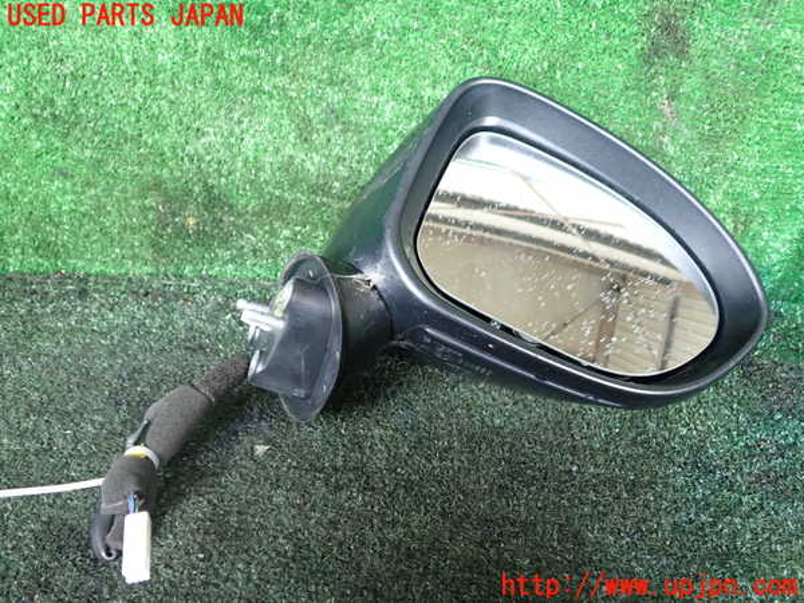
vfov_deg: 46.8
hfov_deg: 60.0
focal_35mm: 30
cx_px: 402
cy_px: 302
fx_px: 697
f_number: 2.3
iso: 250
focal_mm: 5.4
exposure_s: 1/30
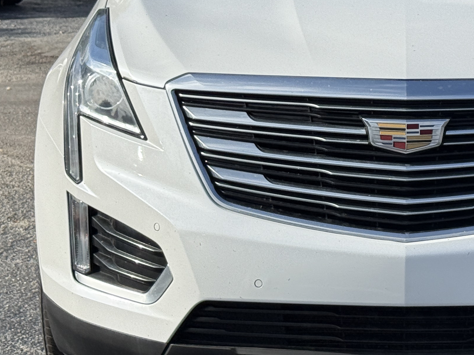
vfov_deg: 12.3
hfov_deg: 16.3
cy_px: 130
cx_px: 402
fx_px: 1643
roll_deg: +0.4
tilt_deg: -9.9
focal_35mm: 120
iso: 80
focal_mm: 6.76
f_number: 1.78
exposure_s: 1/6024
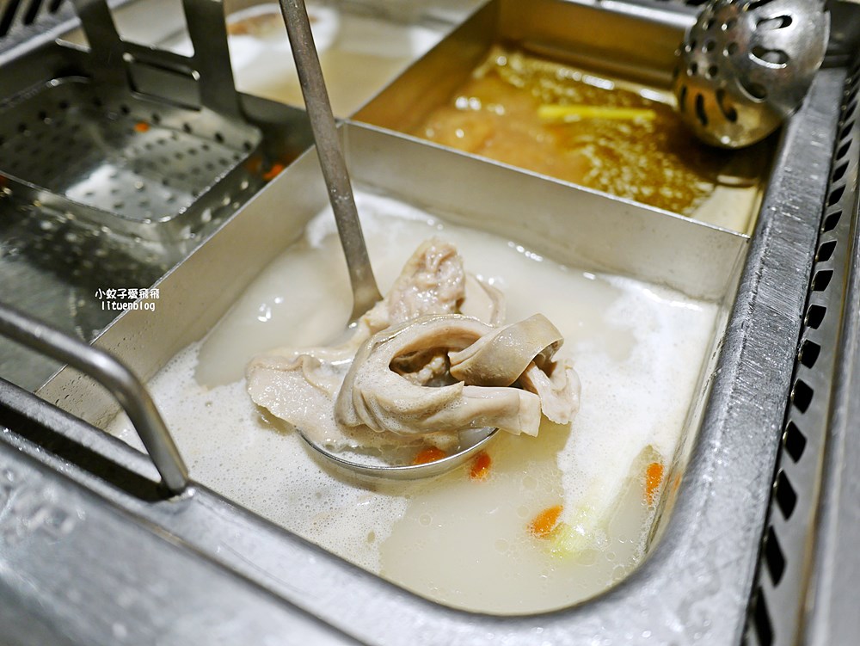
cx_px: 430
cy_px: 323
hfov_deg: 63.4
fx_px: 696
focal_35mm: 28
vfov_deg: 49.8
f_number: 2.5
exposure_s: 1/160
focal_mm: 14
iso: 200
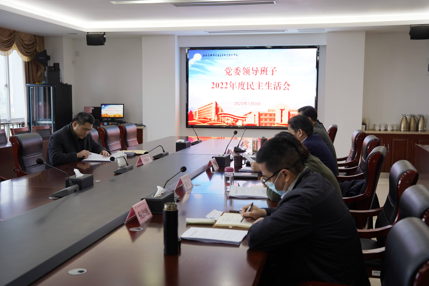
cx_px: 214
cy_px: 143
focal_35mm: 44
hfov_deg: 44.2
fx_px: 528
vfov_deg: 30.3
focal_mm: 44.3
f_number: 4
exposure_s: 1/60
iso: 320
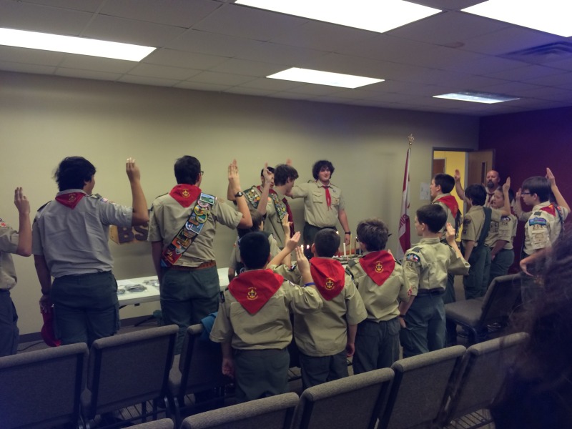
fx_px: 479
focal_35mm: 29
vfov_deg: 48.2
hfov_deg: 61.7
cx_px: 286
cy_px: 214
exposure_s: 1/30
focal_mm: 4.15
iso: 100
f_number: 2.2
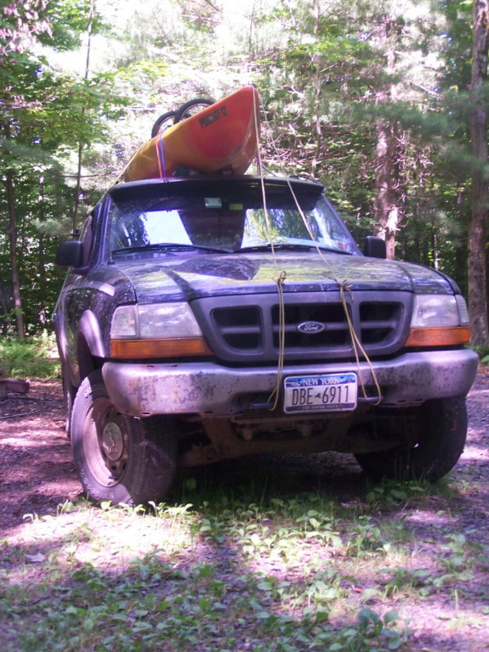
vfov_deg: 37.5
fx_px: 960
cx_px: 244
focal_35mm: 51
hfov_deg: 28.6
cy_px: 326
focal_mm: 8.5
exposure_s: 1/40
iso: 100
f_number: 3
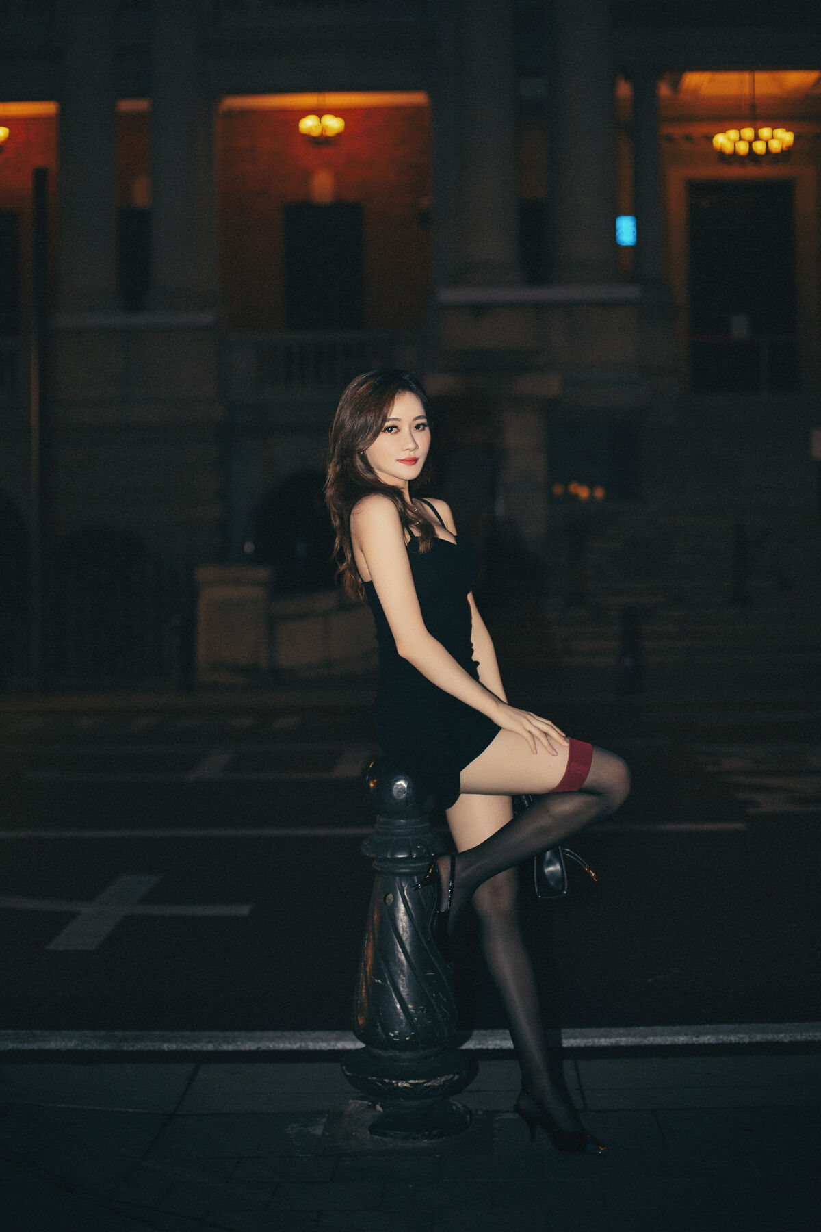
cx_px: 410
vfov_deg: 39.6
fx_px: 1710
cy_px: 616
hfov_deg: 27.0
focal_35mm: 50
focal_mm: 50
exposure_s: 1/100
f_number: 2
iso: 250
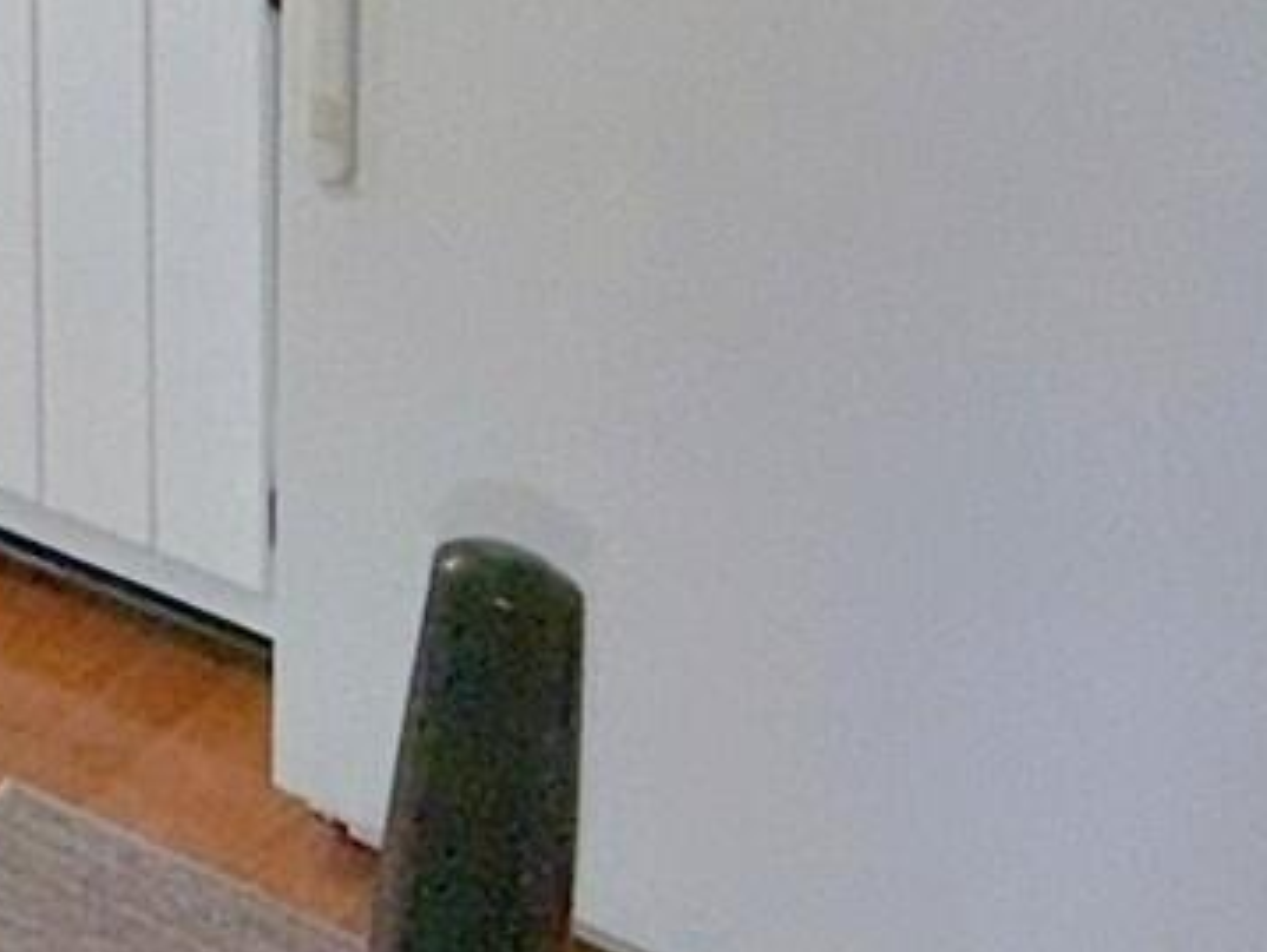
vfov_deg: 15.7
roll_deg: +2.5
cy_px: -768
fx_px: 2930
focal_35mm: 80
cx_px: -959
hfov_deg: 19.1
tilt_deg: -5.1
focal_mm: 2.22
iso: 32
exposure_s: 1/122
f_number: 2.2
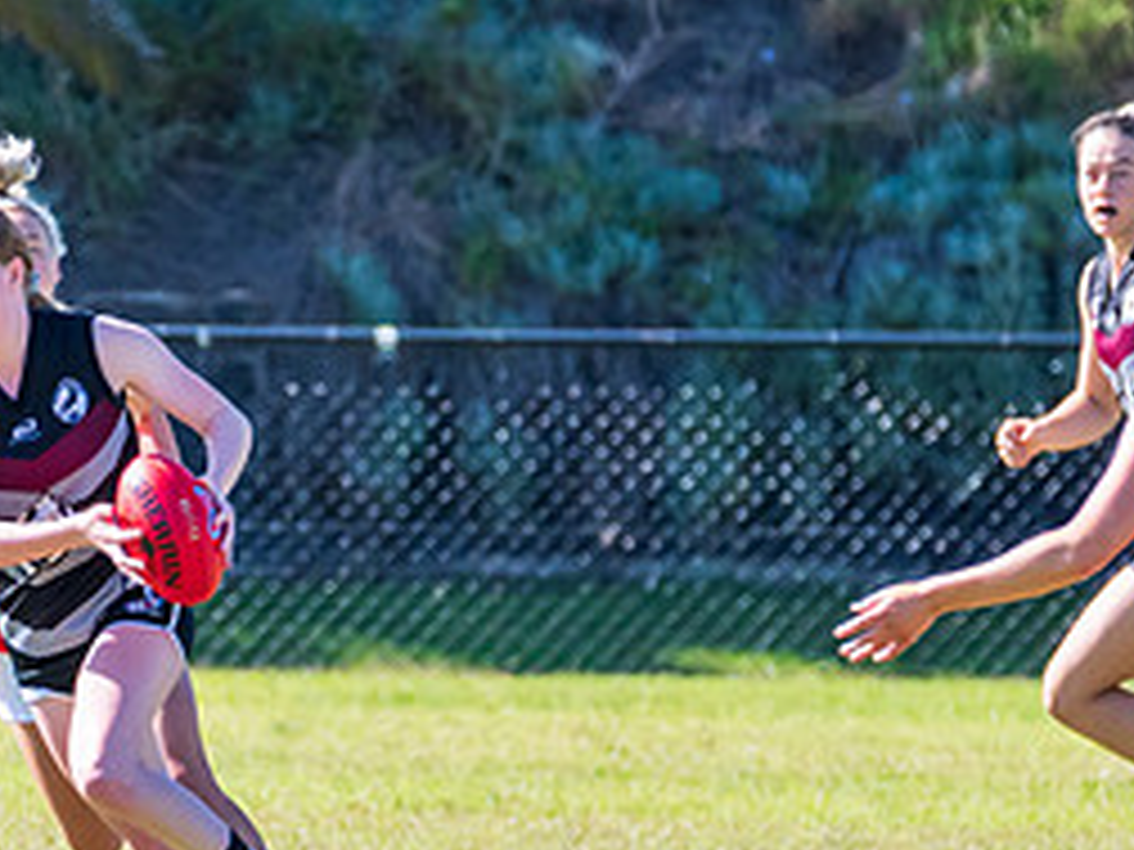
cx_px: 15
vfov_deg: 1.1
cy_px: 847
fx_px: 45241
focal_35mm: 1381
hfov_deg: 1.4
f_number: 7.1
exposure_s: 1/2000
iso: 800
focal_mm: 400
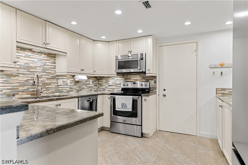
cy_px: 82
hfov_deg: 78.6
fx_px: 151
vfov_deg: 57.1
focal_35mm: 22
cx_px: 124
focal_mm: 22
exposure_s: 1/8
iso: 640
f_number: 10
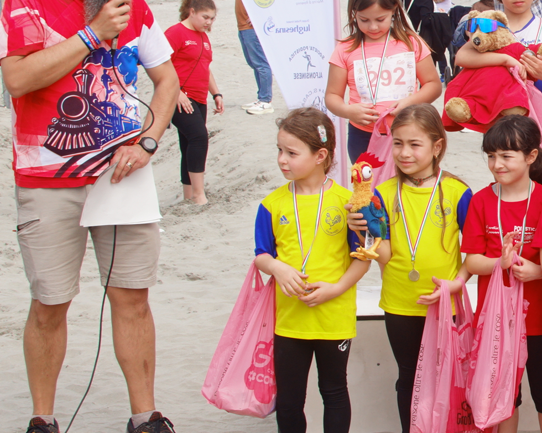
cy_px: 149
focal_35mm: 95
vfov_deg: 16.2
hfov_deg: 19.1
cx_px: 634
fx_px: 1524
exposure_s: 1/125
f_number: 9
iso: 100
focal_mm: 22
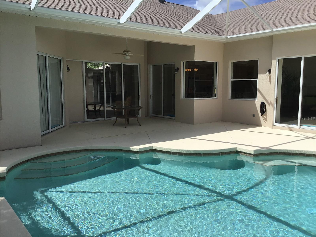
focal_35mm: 31
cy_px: 118
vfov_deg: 45.4
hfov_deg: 58.4
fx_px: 283
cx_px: 158
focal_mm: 3.3
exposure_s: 1/1087
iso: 25
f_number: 2.4
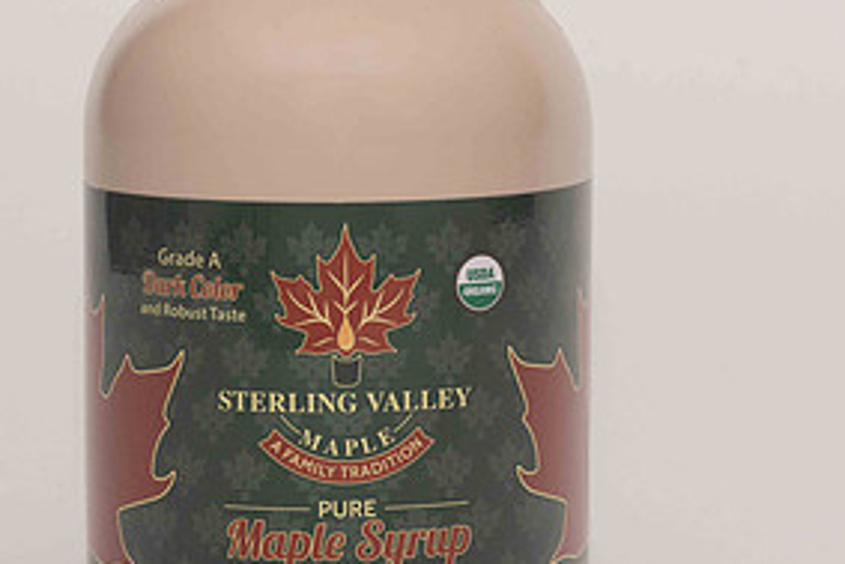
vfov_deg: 7.9
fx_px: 4086
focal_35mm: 174
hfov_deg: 11.8
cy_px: 201
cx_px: 388
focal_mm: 85
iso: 400
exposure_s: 1/100
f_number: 13
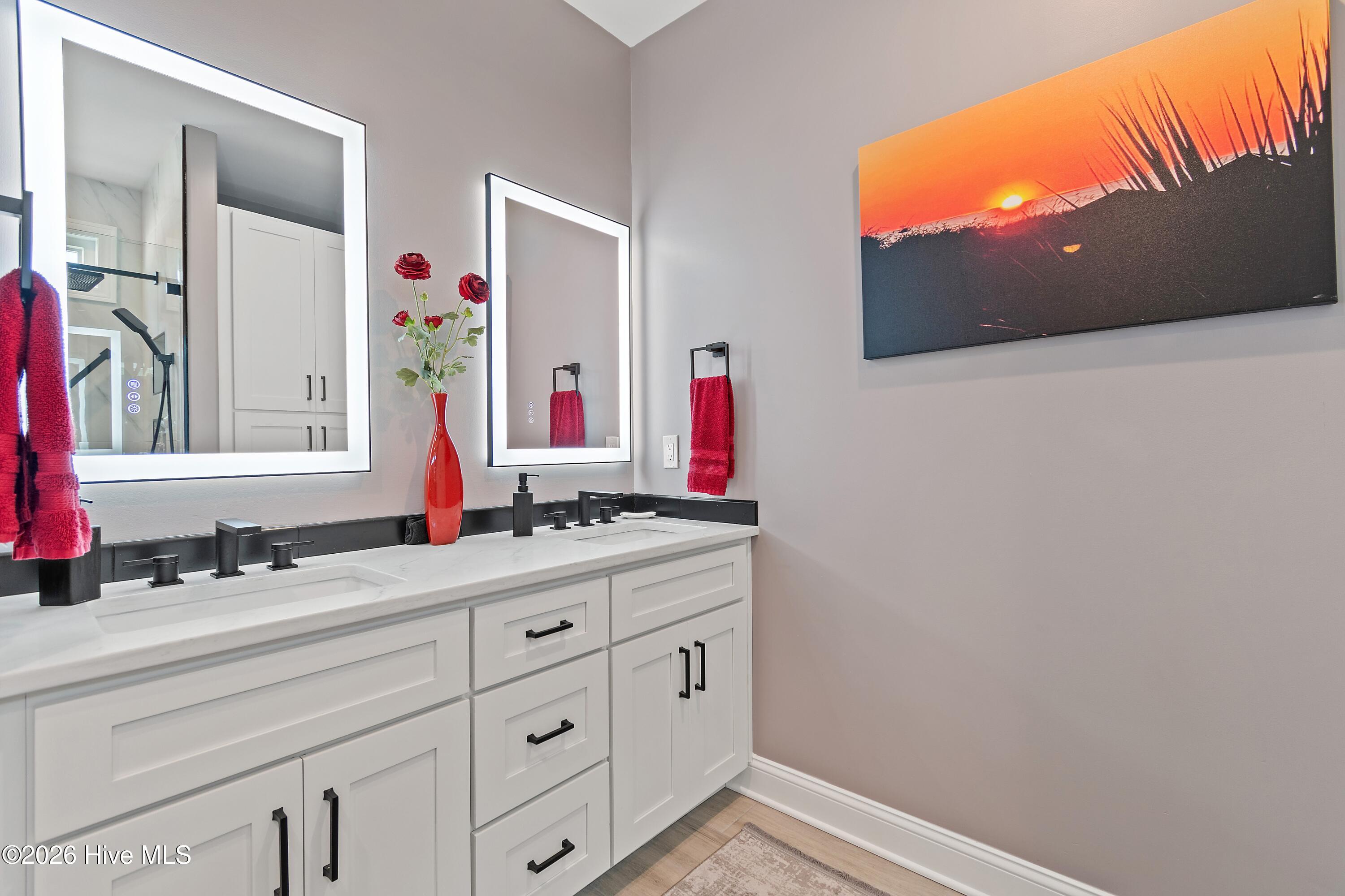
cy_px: 448
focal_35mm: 15
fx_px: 560
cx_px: 672
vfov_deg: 77.3
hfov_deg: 100.4
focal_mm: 10
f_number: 4.5
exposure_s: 1/4
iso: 100
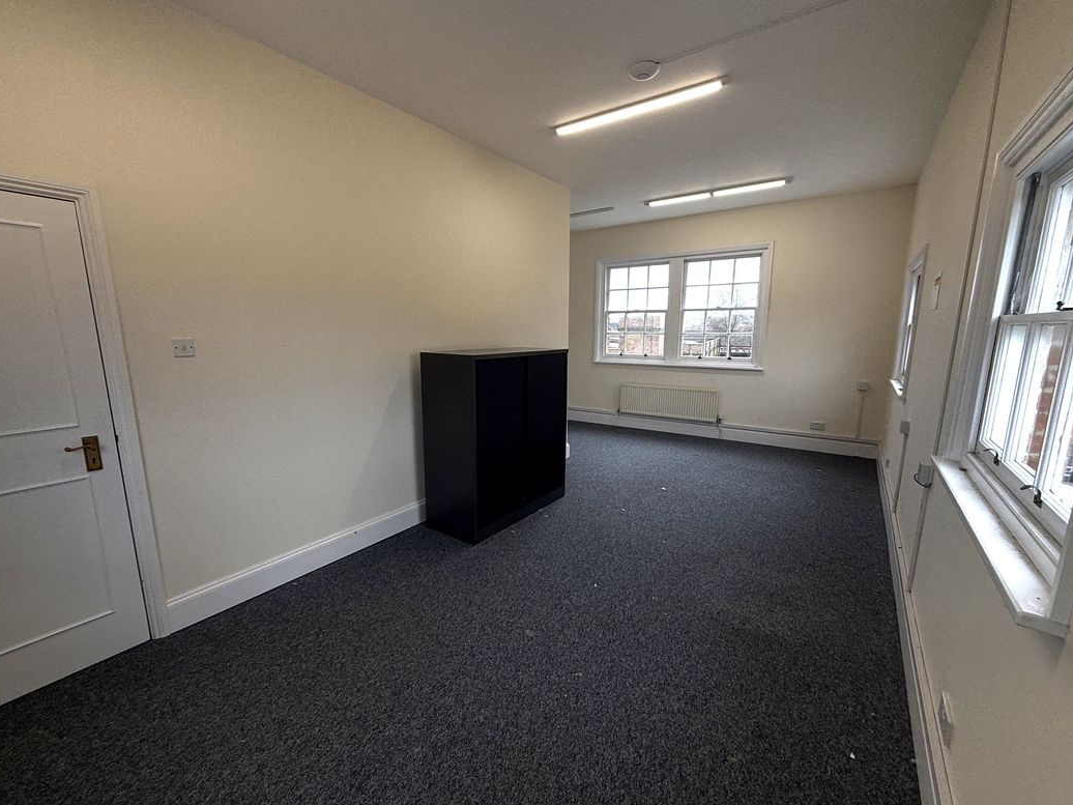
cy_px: 415
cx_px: 531
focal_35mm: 15
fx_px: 465
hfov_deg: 98.2
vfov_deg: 81.7
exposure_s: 1/213
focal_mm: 2.22
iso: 50
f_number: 2.2
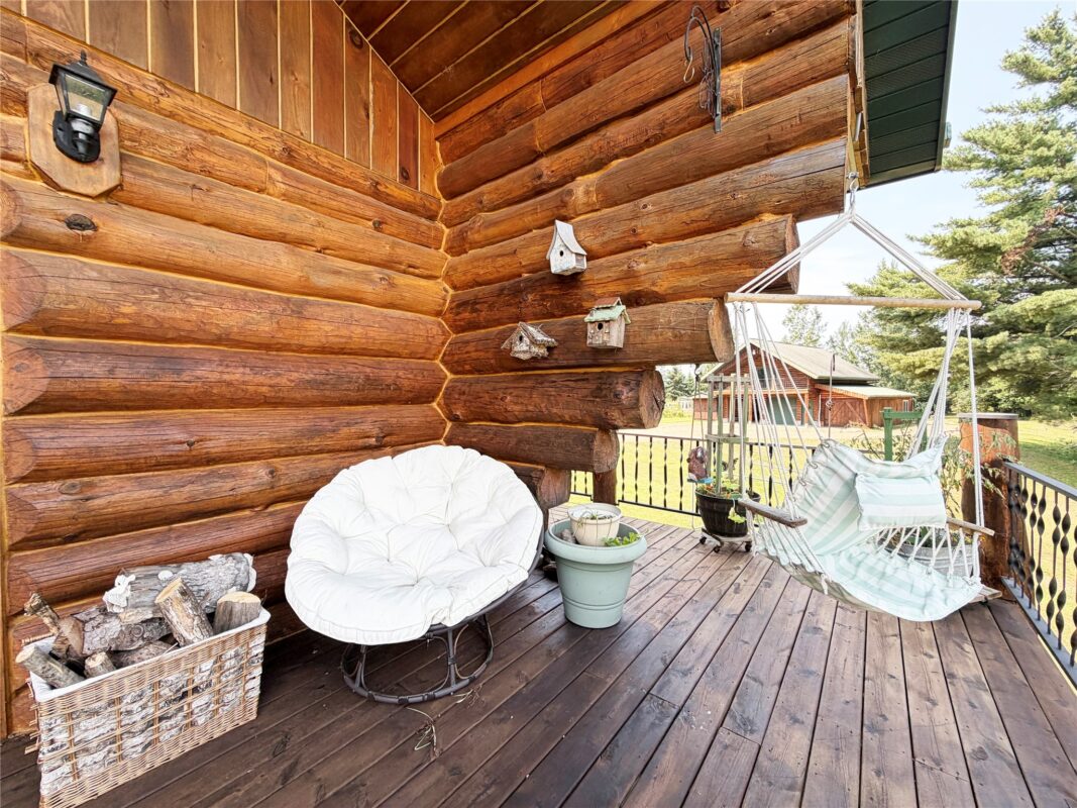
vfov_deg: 85.7
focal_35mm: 14
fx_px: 436
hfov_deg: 102.1
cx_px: 538
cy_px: 404
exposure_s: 1/243
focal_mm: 2.22
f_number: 2.2
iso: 40
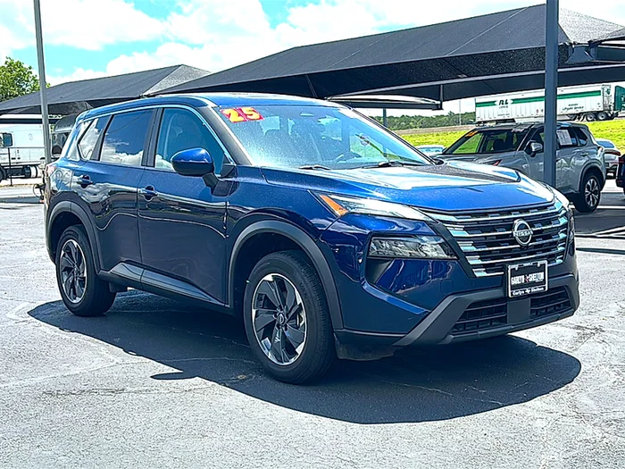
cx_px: 312
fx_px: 686
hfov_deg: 49.0
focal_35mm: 38
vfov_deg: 37.7
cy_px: 234
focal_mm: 6.86
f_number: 1.78
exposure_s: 1/2364
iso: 80
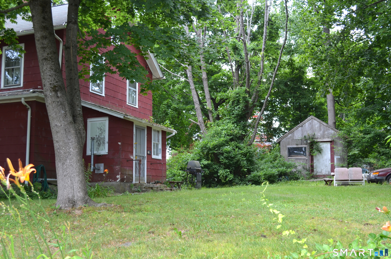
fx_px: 455
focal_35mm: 42
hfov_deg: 46.5
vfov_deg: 31.8
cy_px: 130
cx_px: 196
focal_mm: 28
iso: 360
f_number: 5.6
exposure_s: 1/125
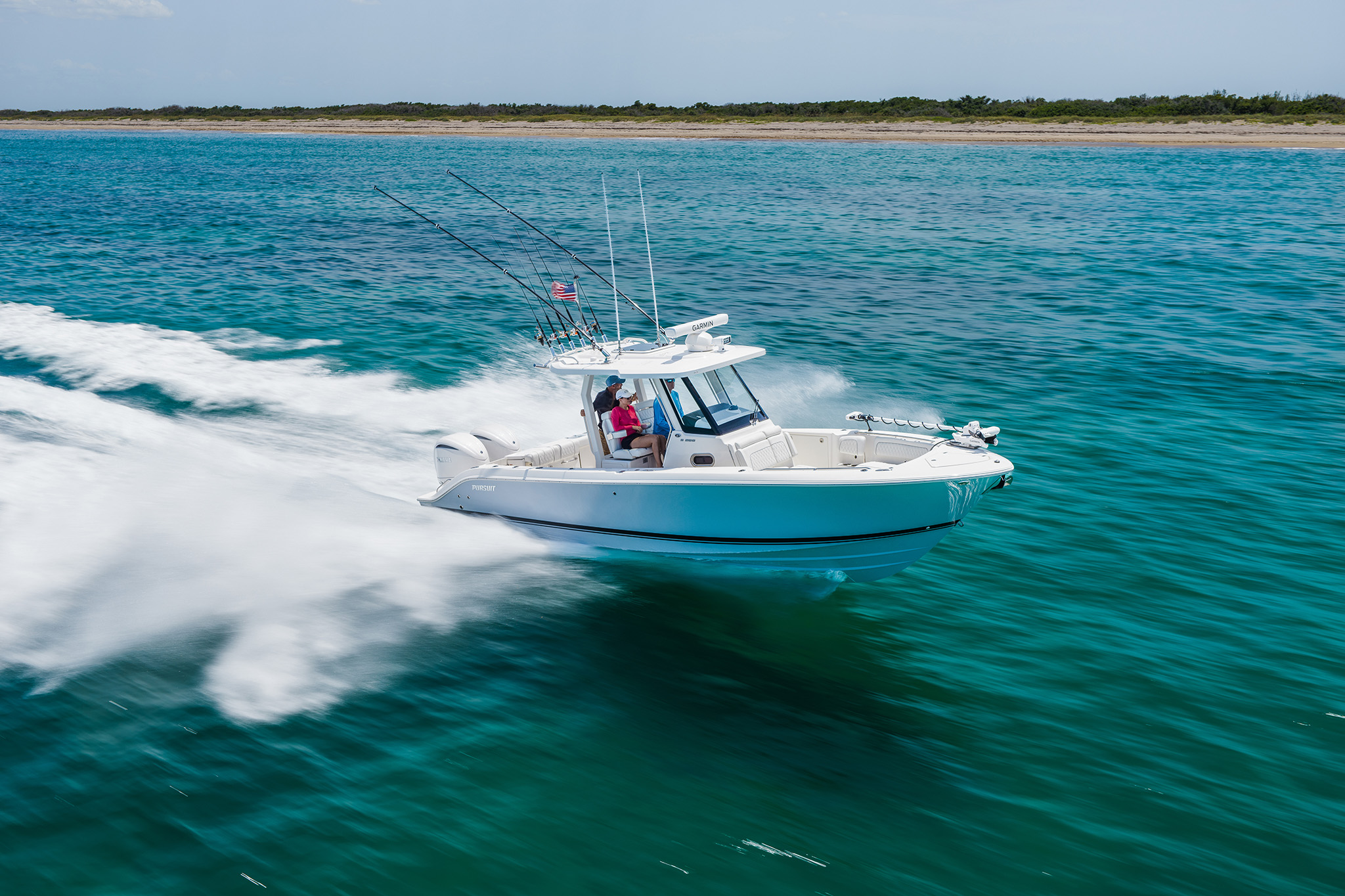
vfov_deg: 37.8
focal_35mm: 35
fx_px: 1307
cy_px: 448
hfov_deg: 54.4
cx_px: 672
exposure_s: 1/50
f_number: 8
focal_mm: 35
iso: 100
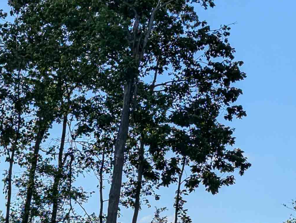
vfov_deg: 10.1
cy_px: 274
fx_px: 1242
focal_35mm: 145
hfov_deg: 13.0
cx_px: -130
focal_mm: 6.81
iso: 47
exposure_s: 1/1949
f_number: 1.85
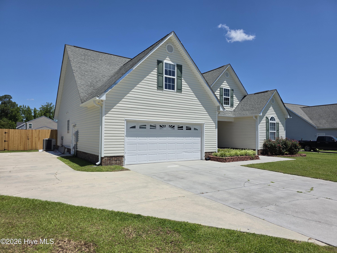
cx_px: 168
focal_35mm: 23
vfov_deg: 58.9
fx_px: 224
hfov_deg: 73.9
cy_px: 126
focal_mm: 6.3
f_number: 1.7
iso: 64
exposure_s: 1/7944
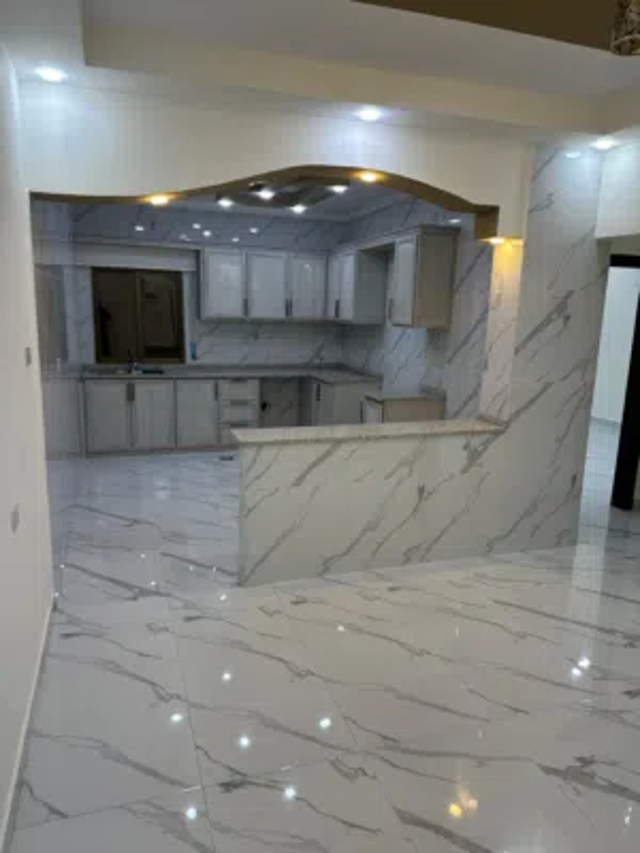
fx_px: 592
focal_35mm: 24
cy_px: 426
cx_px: 320
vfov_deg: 71.6
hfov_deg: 56.8
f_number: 1.78
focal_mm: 6.86
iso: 80
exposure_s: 1/145
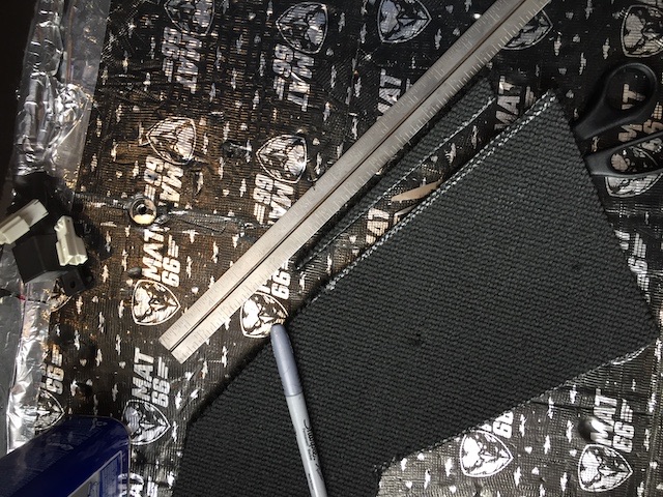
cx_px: 332
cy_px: 248
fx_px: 555
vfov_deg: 48.2
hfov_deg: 61.7
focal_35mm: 29
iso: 64
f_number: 2.2
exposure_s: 1/30
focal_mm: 4.15
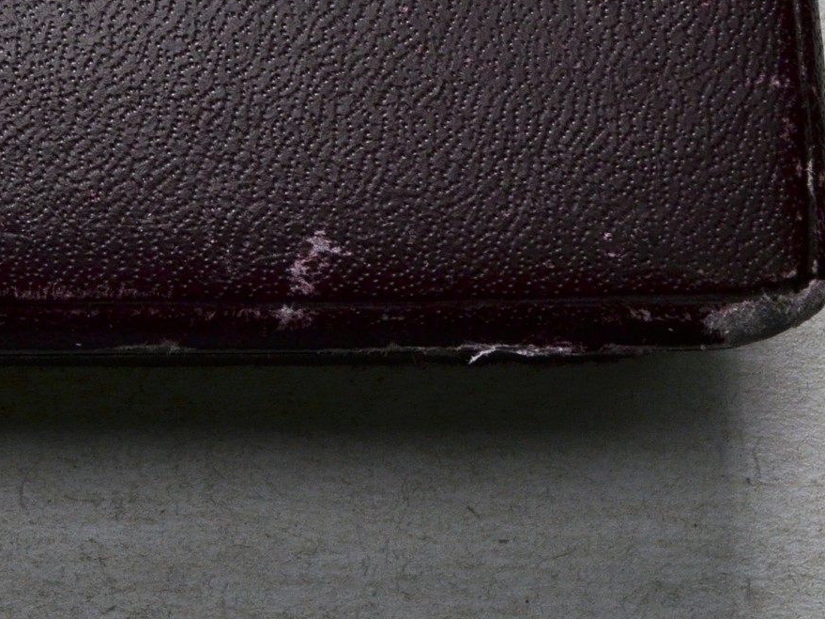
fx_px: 2883
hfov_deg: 15.5
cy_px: -102
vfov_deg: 12.0
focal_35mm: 121
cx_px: -253
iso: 400
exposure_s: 1/250
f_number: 14
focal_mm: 30
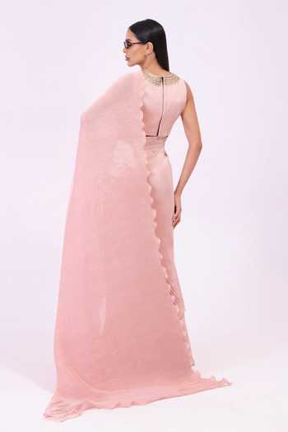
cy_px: 216
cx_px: 144
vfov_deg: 28.1
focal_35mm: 72
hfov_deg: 18.9
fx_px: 864
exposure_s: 1/125
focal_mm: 72
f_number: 9
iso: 250
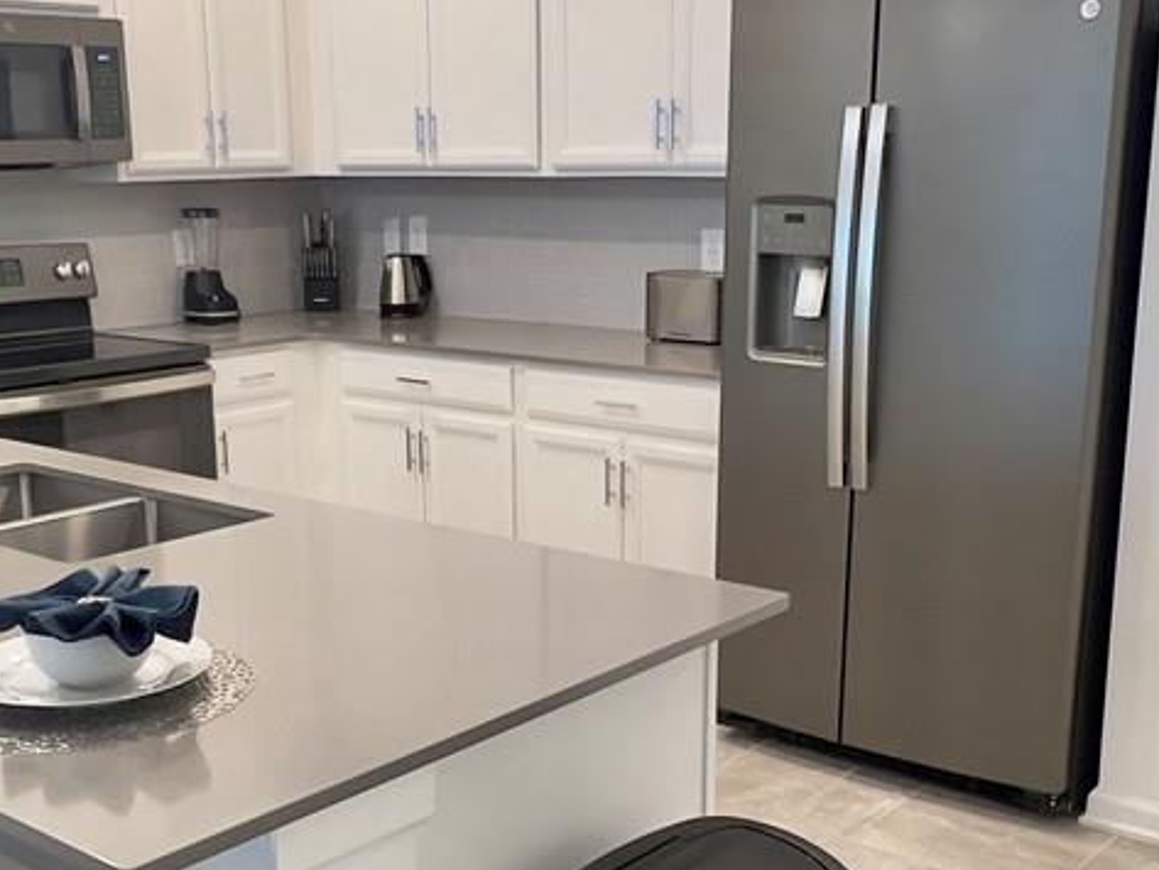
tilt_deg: -15.4
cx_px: 529
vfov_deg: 32.7
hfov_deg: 42.9
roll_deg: +0.6
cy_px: 561
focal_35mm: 44
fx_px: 1474
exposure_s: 1/60
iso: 160
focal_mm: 1.57
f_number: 1.8
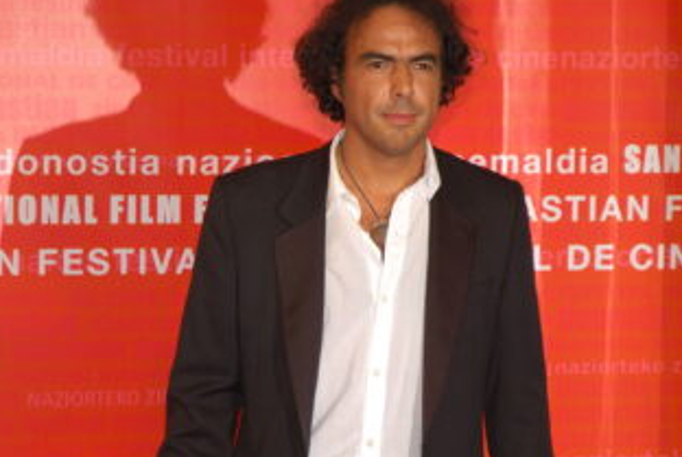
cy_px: 280
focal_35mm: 181
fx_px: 3434
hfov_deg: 11.3
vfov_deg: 7.6
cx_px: 320
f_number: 4.5
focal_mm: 70
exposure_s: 1/60
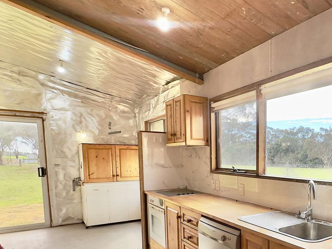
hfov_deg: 59.6
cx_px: 254
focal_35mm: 28
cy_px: 186
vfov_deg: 47.9
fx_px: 269
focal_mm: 2.22
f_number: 2.2
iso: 40
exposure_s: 1/211
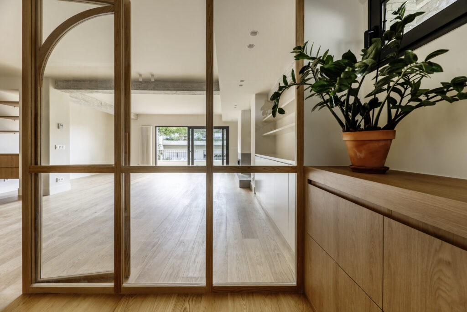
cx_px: 234
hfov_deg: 104.2
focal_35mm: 14
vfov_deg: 81.2
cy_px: 156
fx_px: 182
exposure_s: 1/5
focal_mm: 14
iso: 100
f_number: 9
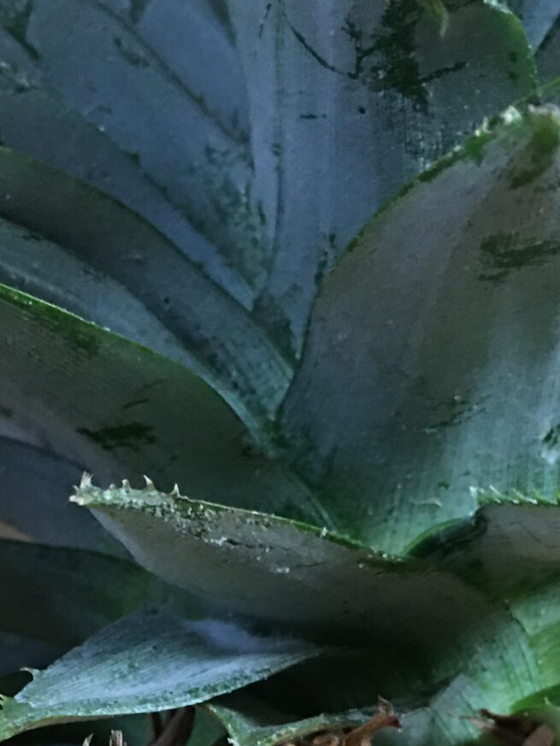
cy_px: 843
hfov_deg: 17.2
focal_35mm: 85
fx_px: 1833
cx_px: 82
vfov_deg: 21.7
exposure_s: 1/8
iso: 100
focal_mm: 4.15
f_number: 2.2
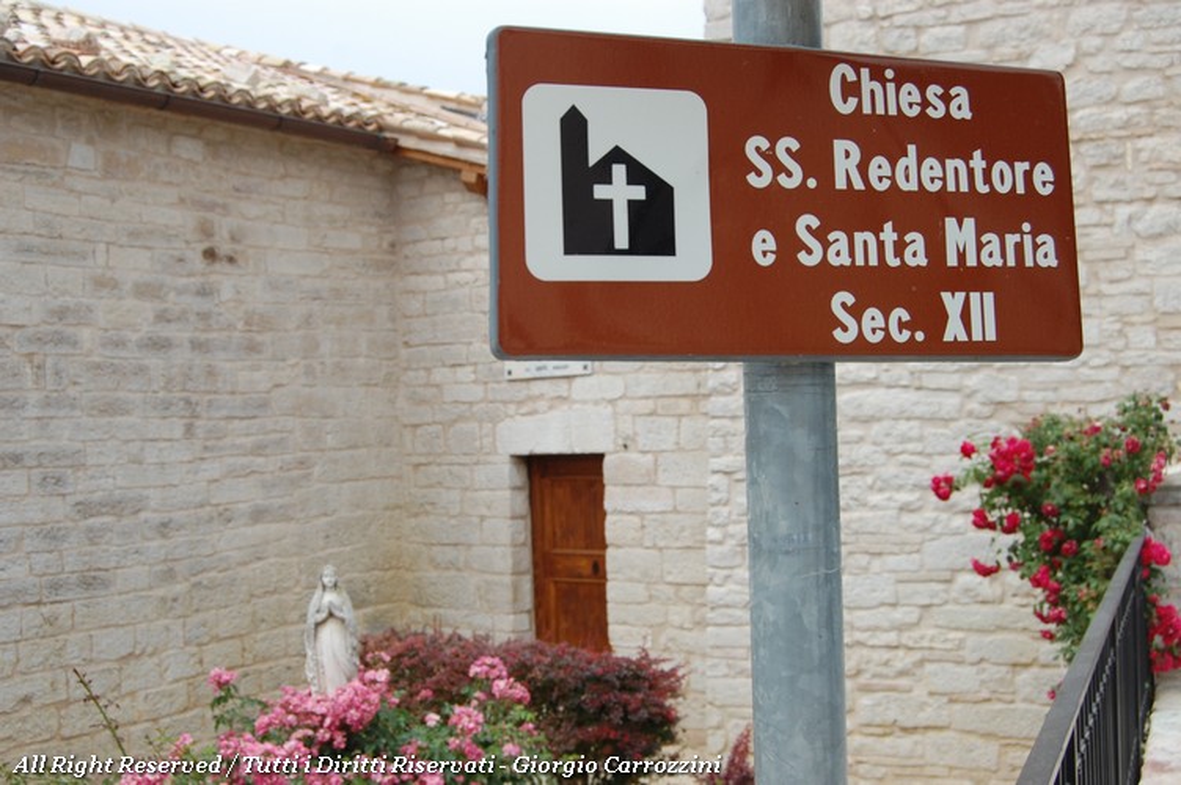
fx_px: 1377
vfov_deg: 31.8
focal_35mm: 42
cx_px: 590
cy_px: 392
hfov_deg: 46.4
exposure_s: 1/200
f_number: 7.1
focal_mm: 28
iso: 200
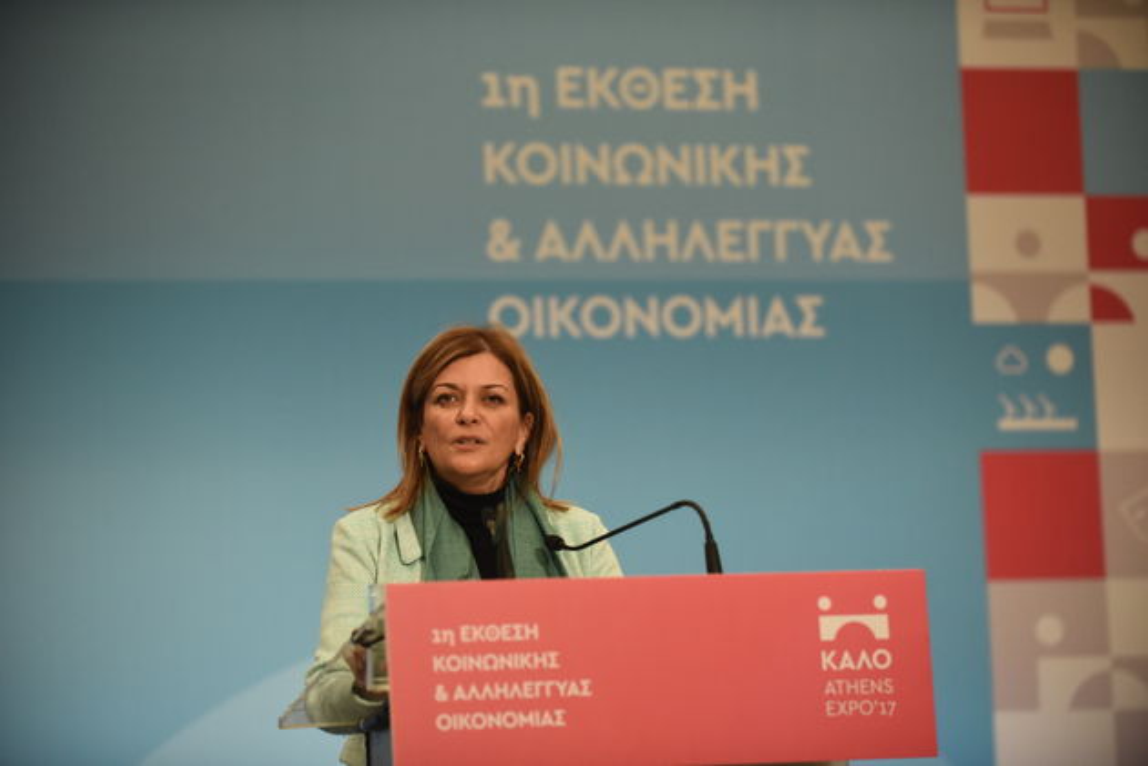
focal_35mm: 125
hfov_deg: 16.4
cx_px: 574
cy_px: 383
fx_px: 3986
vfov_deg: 11.0
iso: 4000
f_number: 3.2
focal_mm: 125
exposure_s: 1/500
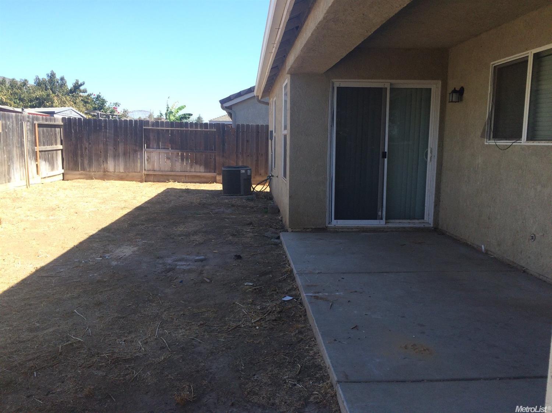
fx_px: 462
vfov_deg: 48.2
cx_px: 276
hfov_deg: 61.7
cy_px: 206
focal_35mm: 29
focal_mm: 4.15
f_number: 2.2
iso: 50
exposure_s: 1/1026
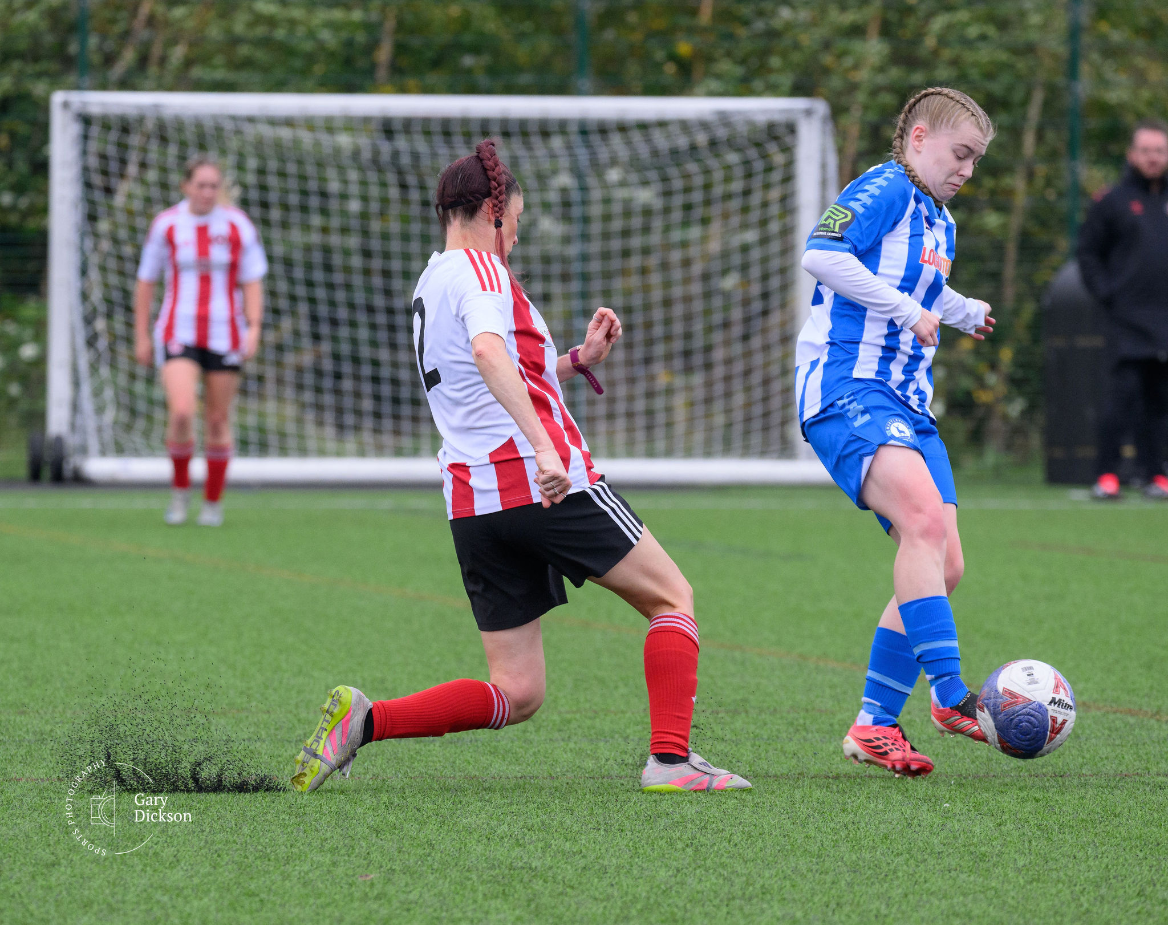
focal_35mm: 415
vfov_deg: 3.7
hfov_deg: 4.7
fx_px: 14302
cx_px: 479
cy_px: 476
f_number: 5
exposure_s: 1/1250
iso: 1100
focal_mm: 240
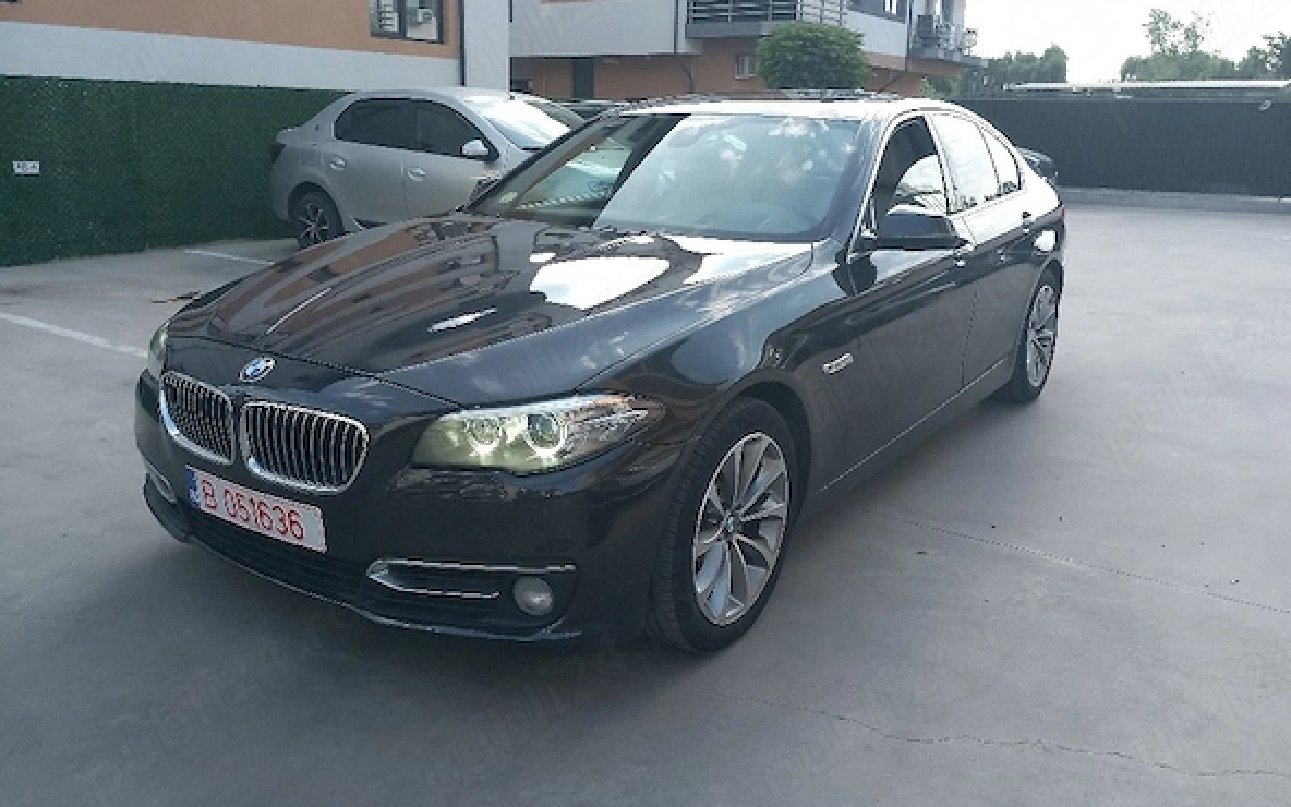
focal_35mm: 29
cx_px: 648
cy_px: 364
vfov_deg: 43.1
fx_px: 1020
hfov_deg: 64.6
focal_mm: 4
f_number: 1.8
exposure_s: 1/101
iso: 20
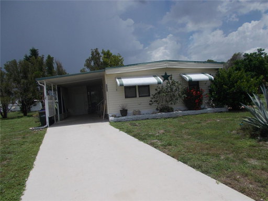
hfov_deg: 67.3
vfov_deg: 53.1
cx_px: 134
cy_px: 100
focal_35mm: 26
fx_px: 201
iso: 80
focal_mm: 4.6
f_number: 8
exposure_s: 1/400
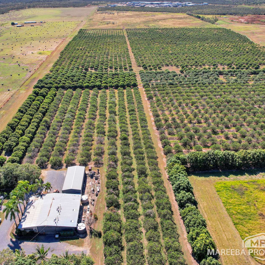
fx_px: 251
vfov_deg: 55.6
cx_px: 129
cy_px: 128
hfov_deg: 55.6
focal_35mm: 29
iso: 110
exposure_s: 1/1000
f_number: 2.8
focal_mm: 8.38
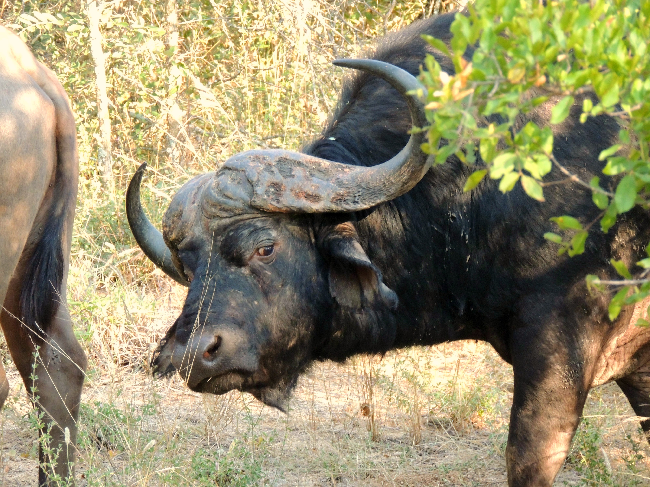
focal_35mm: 275
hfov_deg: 7.2
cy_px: 244
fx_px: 5164
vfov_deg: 5.4
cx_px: 325
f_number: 4.7
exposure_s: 1/200
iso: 800
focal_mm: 49
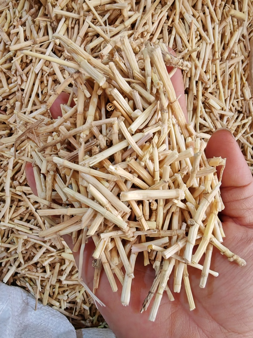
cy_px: 169
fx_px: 253
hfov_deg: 53.1
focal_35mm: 26
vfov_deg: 67.3
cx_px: 126
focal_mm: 1.96
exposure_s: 1/50
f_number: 2.2
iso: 500
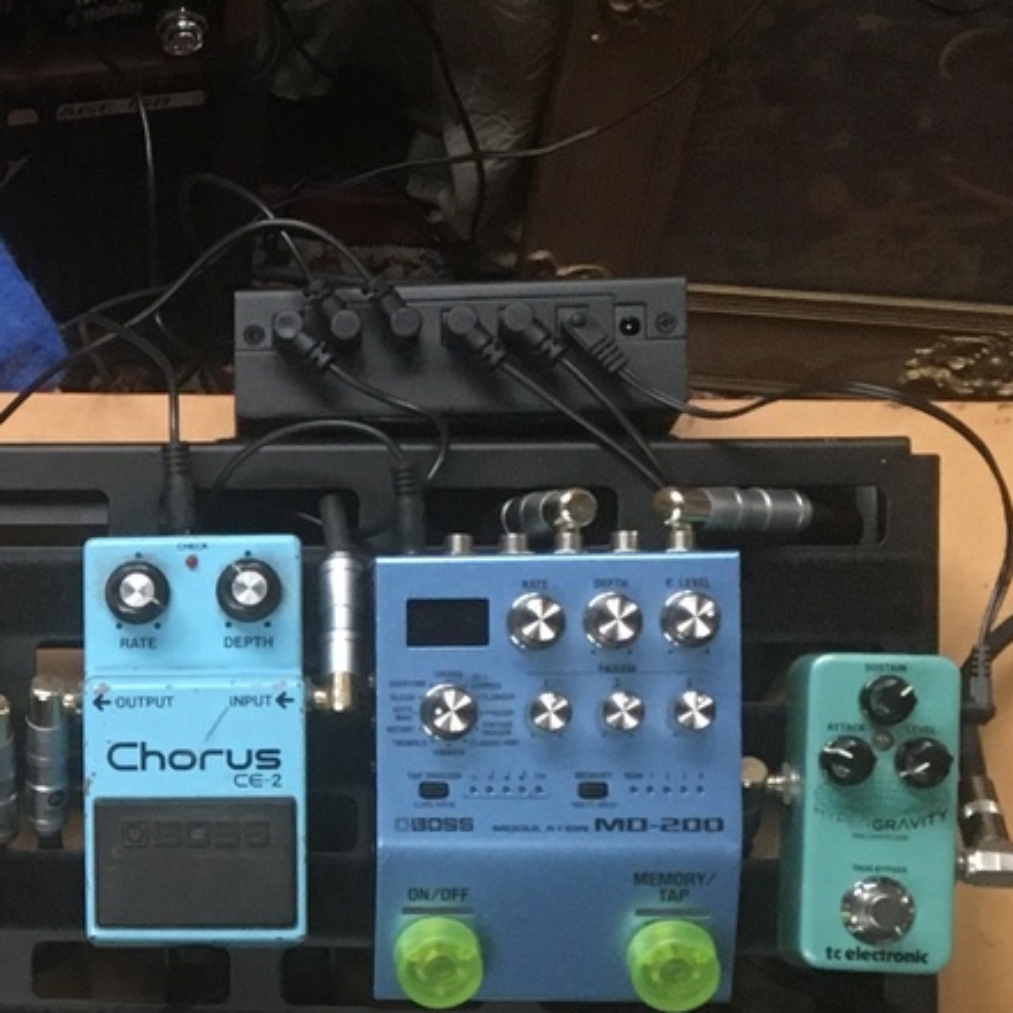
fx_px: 3079
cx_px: -388
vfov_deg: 18.6
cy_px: 740
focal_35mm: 93
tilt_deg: -67.9
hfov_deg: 17.3
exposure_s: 1/33
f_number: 2.2
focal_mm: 4.15
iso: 160
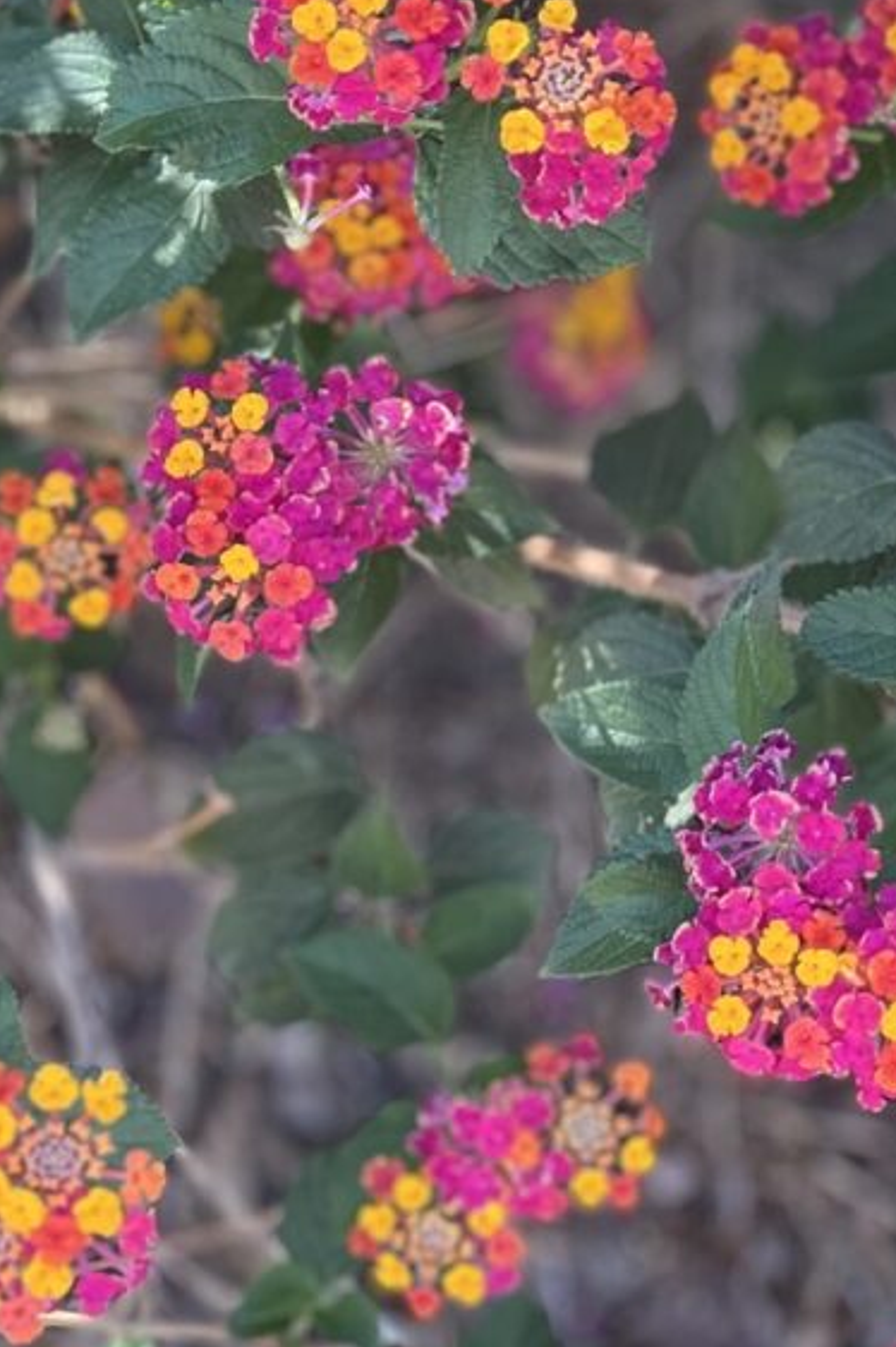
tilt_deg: -39.4
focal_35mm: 146
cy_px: 582
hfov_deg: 9.4
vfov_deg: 14.1
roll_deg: -0.9
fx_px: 5457
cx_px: 184
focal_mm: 9
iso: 100
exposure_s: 1/121
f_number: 2.8
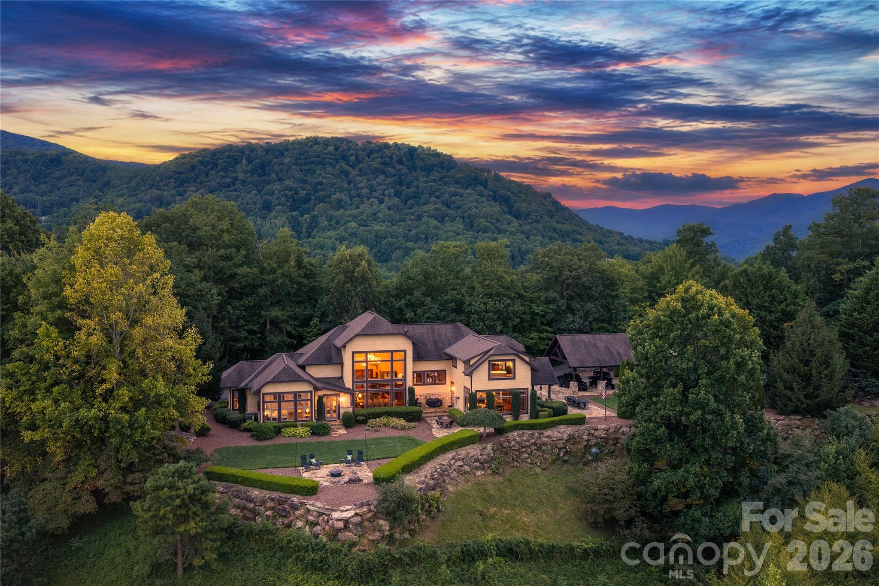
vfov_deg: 46.4
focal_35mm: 28
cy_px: 293
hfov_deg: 65.5
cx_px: 440
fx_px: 684
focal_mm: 14.45
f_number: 2.8
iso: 250
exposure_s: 1/15
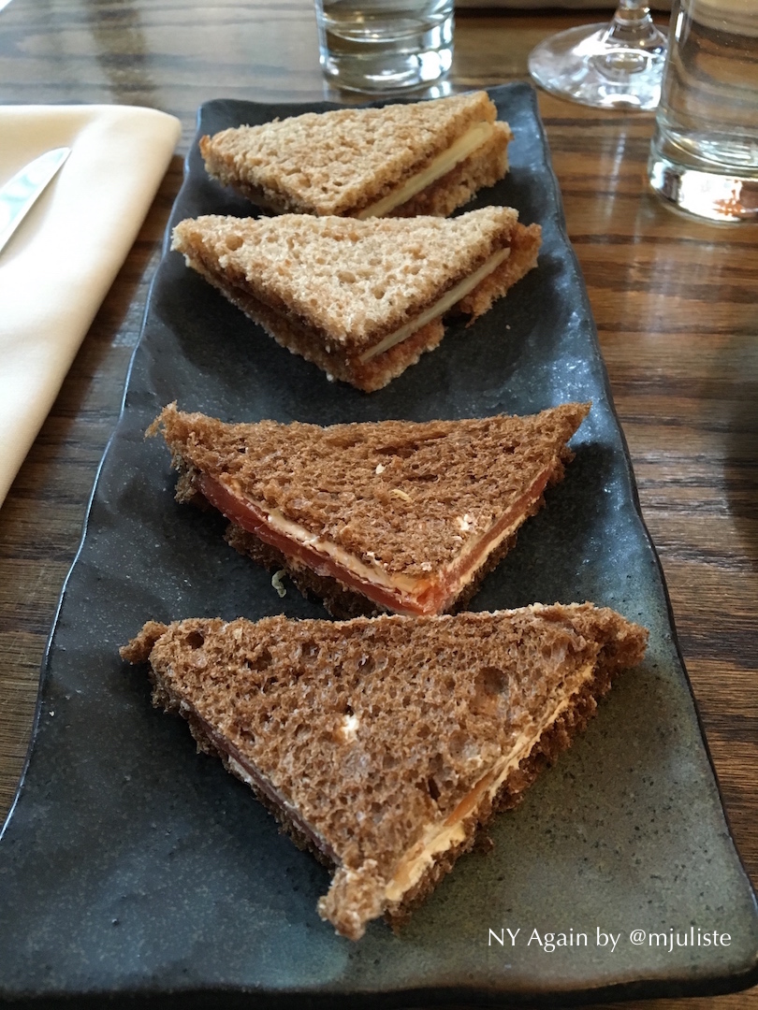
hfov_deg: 48.2
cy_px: 505
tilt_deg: -51.3
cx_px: 379
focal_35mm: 29
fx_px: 847
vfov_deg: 61.7
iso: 200
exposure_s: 1/30
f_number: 2.2
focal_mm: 4.15
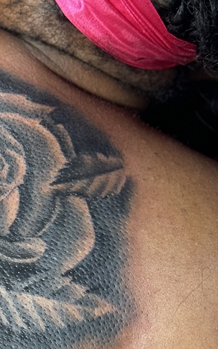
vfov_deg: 14.1
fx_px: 1370
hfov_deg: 8.9
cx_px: -118
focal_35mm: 144
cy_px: 412
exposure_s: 1/60
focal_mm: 6.76
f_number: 1.78
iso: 100
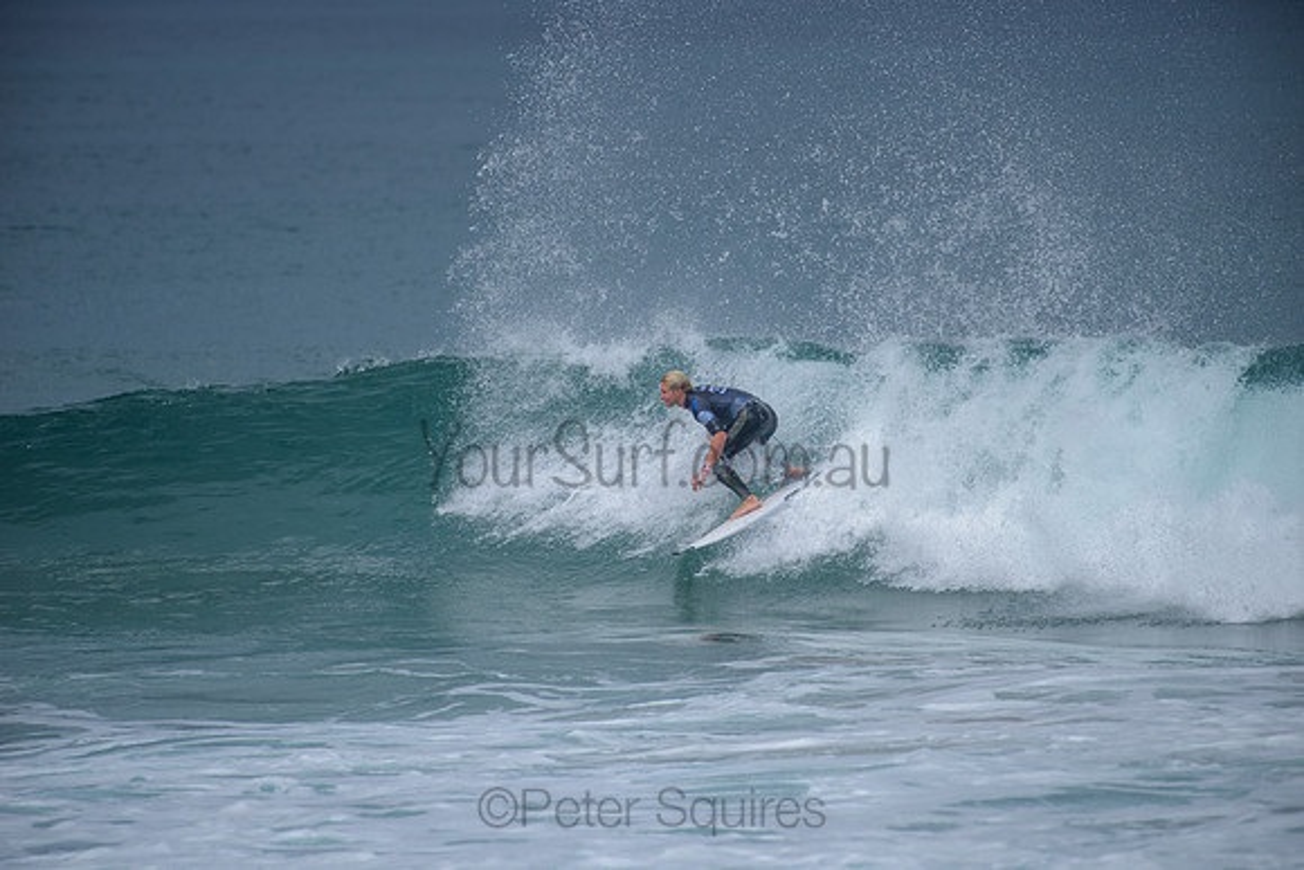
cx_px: 652
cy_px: 435
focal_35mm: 500
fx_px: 18114
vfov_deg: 2.8
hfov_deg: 4.1
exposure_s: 1/2000
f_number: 5.6
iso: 200
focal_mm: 500
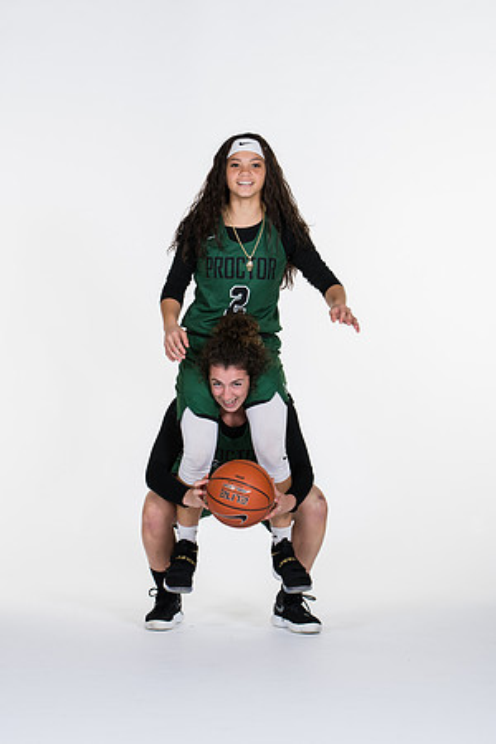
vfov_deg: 15.2
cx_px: 248
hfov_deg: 10.2
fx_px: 2790
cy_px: 372
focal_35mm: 135
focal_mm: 90
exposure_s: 1/160
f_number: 6.3
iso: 200
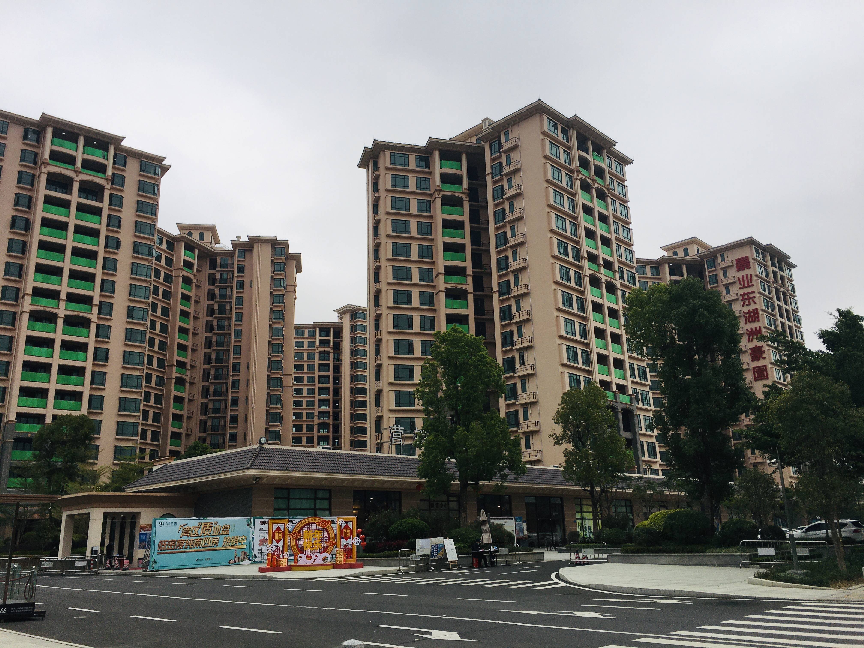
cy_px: 324
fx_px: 724
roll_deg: +1.9
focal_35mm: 29
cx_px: 432
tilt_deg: +16.9
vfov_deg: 48.2
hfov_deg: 61.7
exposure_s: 1/1115
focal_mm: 4.15
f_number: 2.2
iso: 25
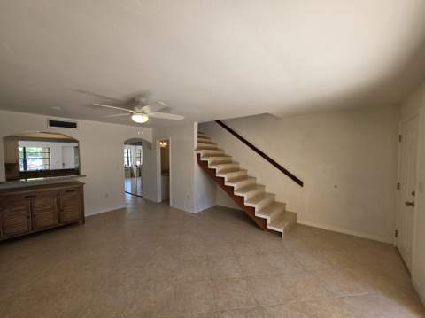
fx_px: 159
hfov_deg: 106.2
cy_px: 159
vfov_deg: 89.8
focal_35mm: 13
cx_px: 212
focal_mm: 2.2
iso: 50
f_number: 1.9
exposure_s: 1/120
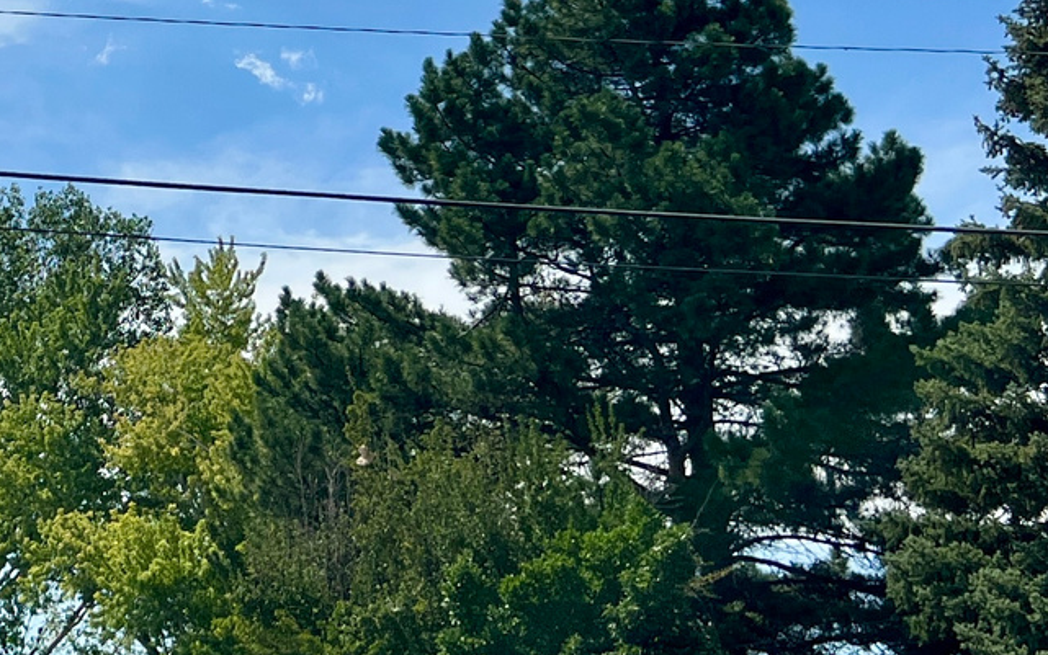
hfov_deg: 21.0
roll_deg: -2.3
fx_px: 2514
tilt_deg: +18.0
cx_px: -373
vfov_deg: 14.7
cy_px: 85
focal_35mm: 88
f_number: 1.5
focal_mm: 5.7
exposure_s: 1/8696
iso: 50
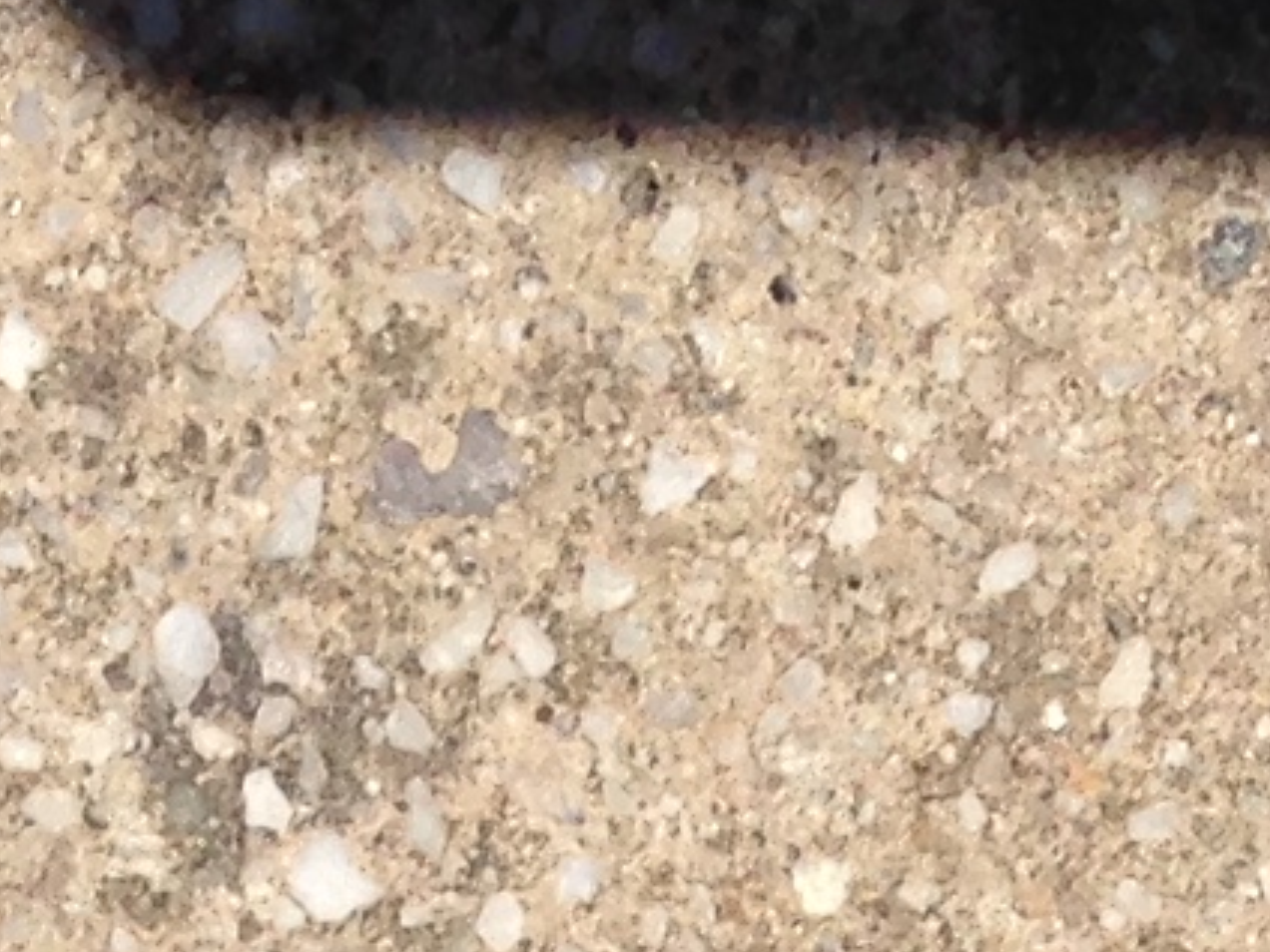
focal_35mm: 254
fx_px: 9319
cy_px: 3335
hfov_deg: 7.8
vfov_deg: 5.3
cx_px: 228
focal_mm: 4.12
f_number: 2.4
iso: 50
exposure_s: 1/3390
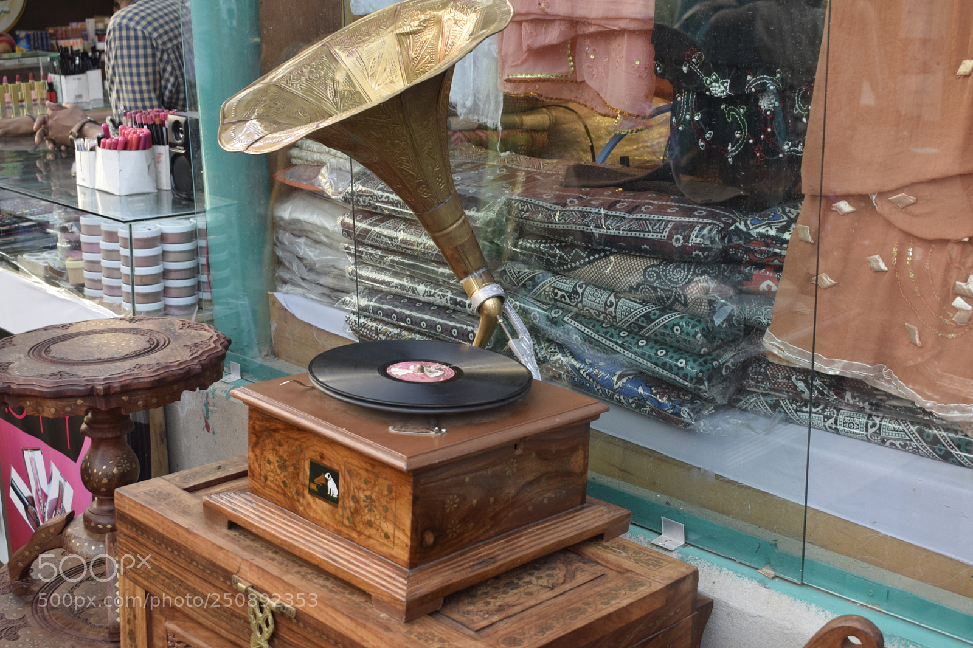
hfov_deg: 41.1
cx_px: 486
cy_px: 324
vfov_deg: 28.1
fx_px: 1297
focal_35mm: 48
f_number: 6.3
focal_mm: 32
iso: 800
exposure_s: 1/160
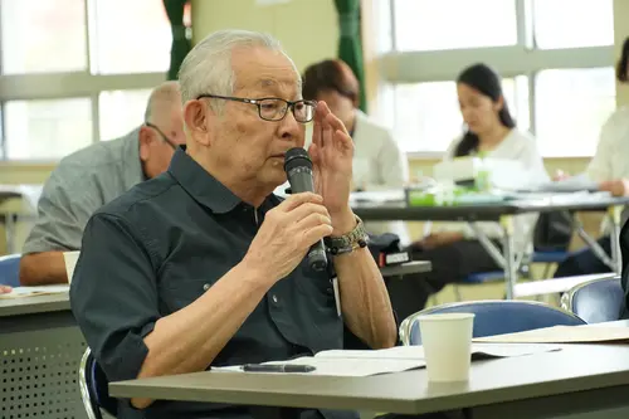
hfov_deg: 14.1
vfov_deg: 9.4
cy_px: 210
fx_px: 2541
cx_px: 314
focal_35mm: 146
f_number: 5.6
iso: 2500
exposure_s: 1/160
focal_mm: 97
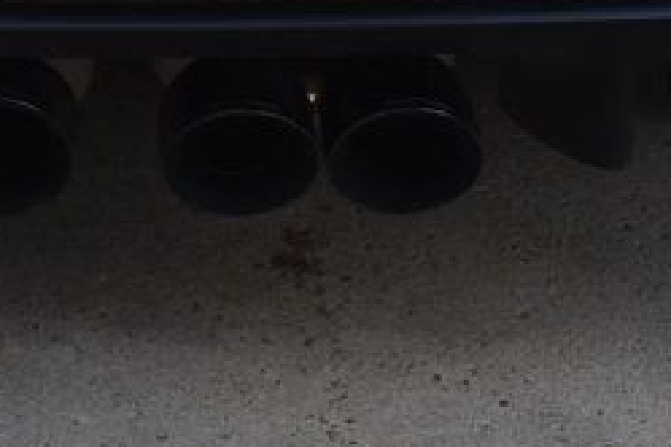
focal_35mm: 148
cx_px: 154
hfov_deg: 13.8
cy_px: -369
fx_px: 2758
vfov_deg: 8.9
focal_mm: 24
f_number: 5.6
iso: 400
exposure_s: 1/125
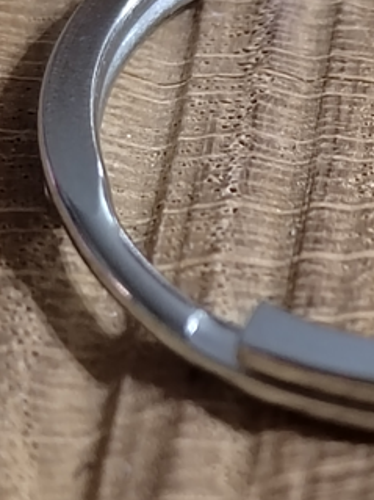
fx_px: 2076
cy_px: 278
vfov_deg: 13.7
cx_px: 439
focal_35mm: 144
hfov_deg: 10.1
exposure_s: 1/33.3
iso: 3425
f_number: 1.9
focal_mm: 5.52
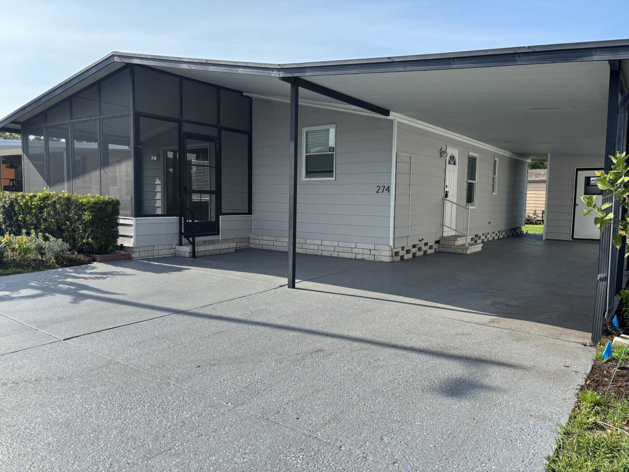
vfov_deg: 53.1
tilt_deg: -3.8
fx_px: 472
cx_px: 314
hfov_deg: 67.3
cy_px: 236
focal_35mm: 26
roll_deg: -0.4
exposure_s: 1/2288
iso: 50
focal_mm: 5.96
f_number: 1.6
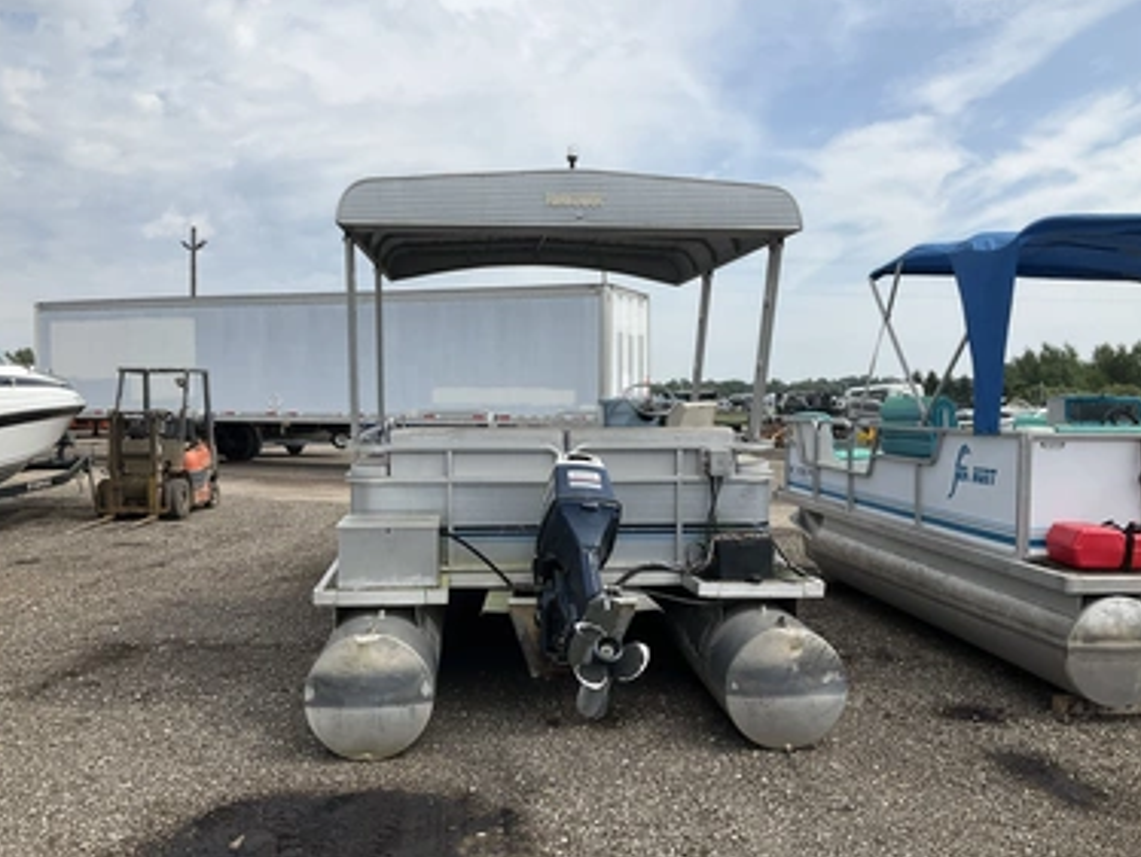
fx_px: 1022
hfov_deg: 58.3
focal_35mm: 31
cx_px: 564
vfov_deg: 45.5
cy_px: 445
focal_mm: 3
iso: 25
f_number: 1.8
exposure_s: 1/2141
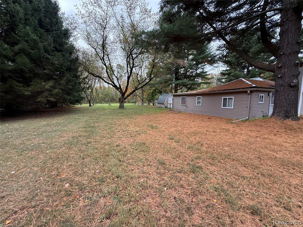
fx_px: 123
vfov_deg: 85.7
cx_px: 152
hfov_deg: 102.1
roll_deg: -0.1
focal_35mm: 14
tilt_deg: -4.8
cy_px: 114
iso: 64
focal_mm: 2.22
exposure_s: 1/187
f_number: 2.2
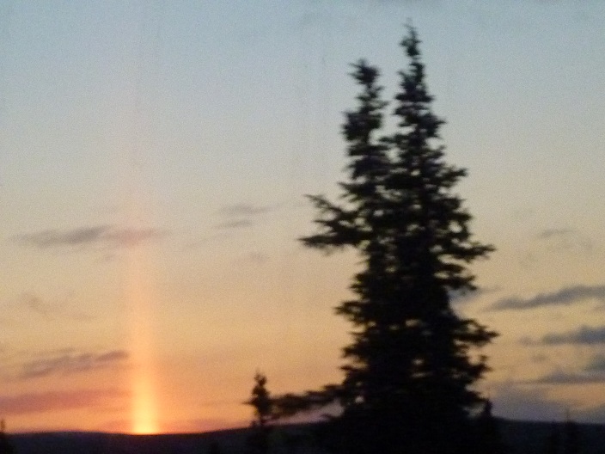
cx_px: 302
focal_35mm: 161
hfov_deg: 12.3
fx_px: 2814
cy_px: 227
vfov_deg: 9.2
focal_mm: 14.7
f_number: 4.3
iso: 800
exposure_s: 1/160
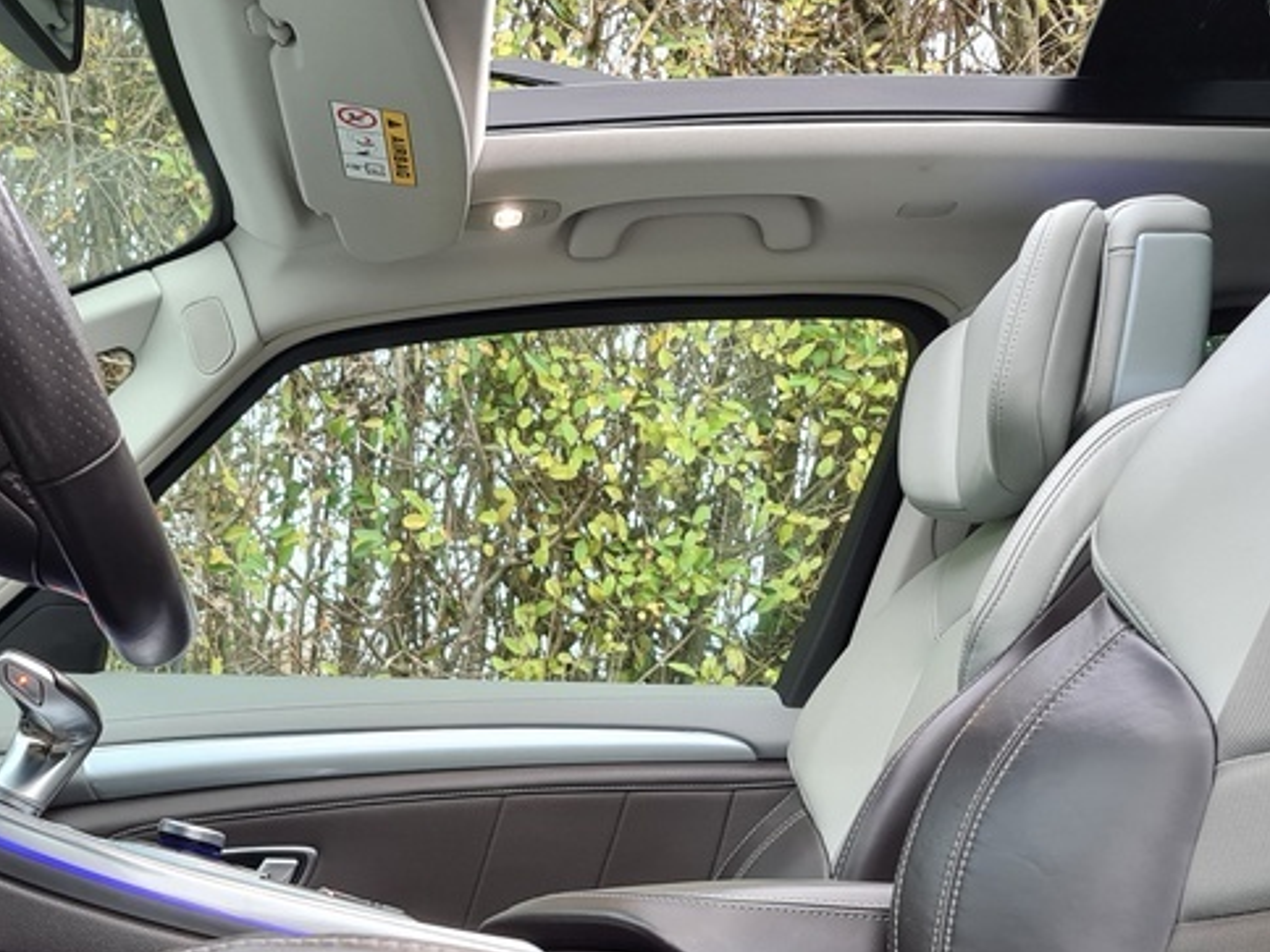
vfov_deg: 25.8
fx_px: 2018
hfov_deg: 34.2
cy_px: 831
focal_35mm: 55
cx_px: 304
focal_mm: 5.4
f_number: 1.8
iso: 160
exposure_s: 1/50
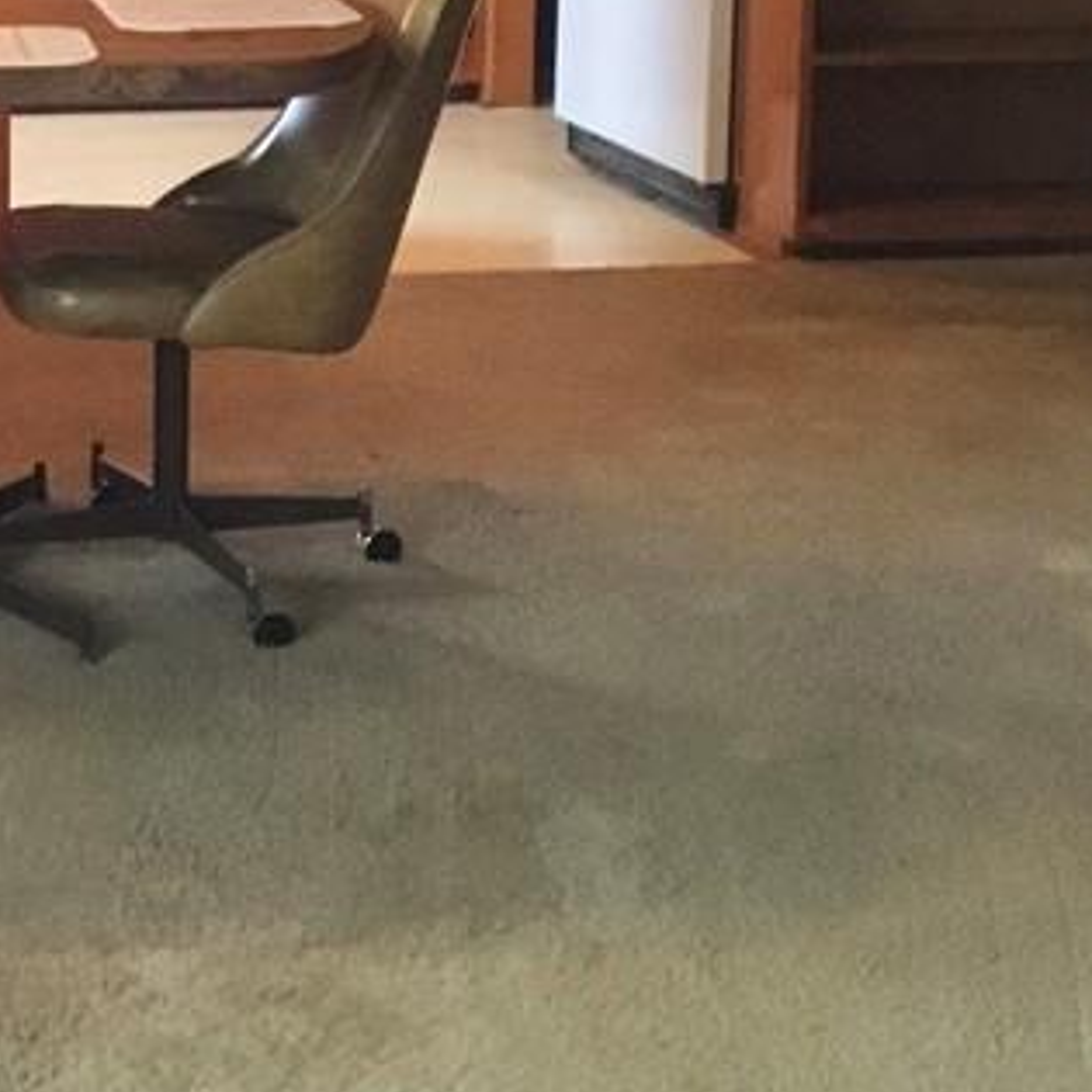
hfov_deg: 18.4
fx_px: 3176
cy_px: 10
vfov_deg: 19.0
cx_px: -253
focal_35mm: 89
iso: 200
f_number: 2.4
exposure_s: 1/15
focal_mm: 3.3
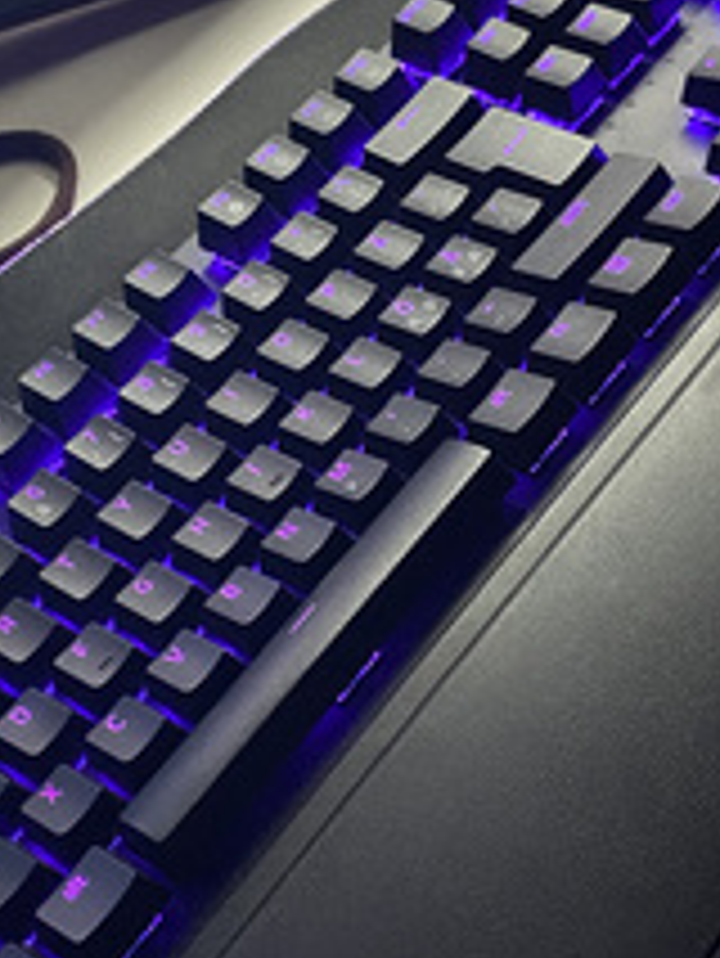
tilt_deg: -47.9
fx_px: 1690
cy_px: 544
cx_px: 376
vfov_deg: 31.6
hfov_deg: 24.0
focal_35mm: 61
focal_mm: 4.25
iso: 640
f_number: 1.8
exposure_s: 1/30
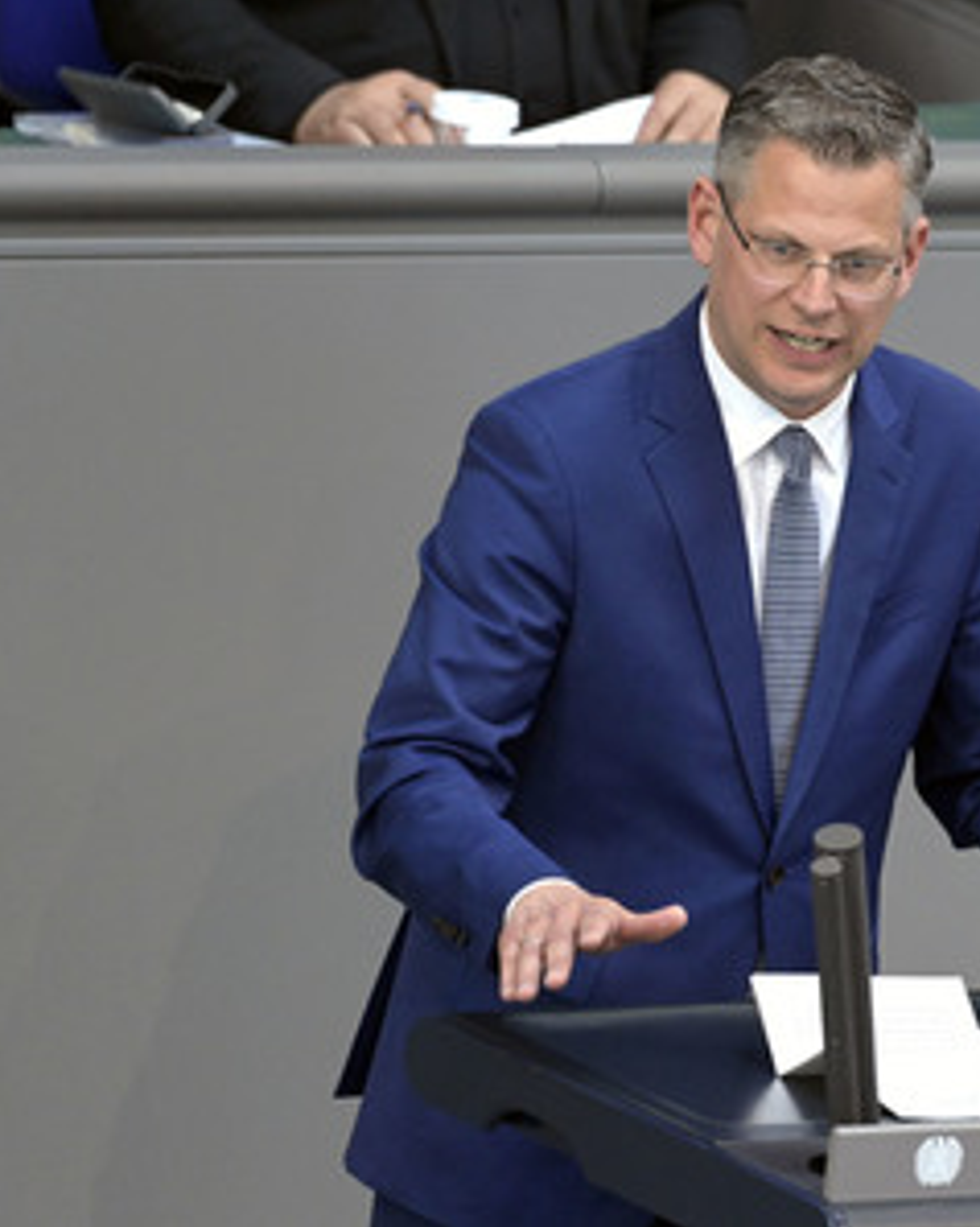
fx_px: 20106
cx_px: 859
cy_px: 614
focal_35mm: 554
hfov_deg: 2.8
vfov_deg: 3.5
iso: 8000
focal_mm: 390
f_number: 5.6
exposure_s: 1/500
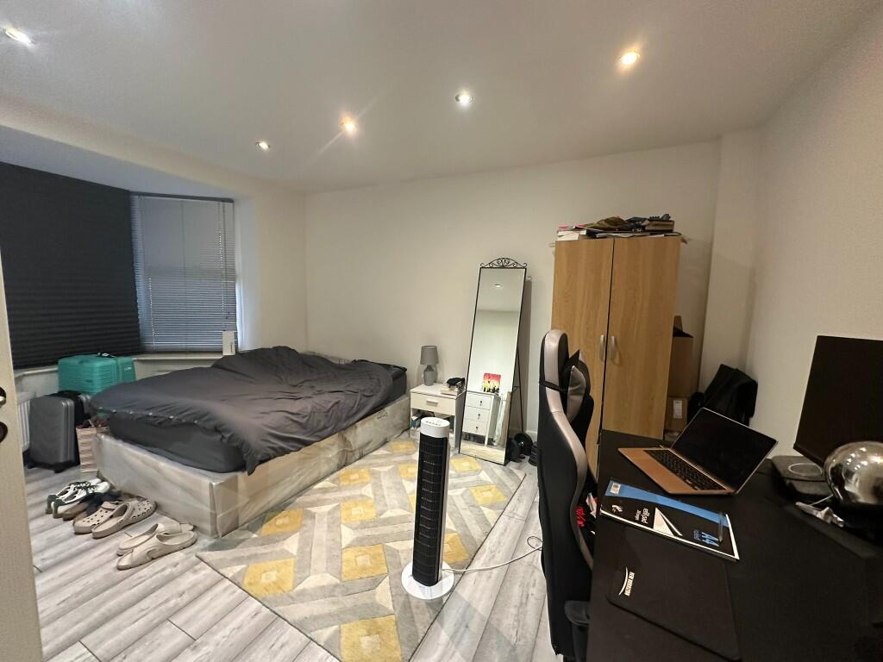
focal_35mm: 14
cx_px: 442
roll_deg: -1.0
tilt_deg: -6.2
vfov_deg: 85.7
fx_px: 357
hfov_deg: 102.1
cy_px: 331
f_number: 2.2
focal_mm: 2.22
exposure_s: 1/50
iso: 400
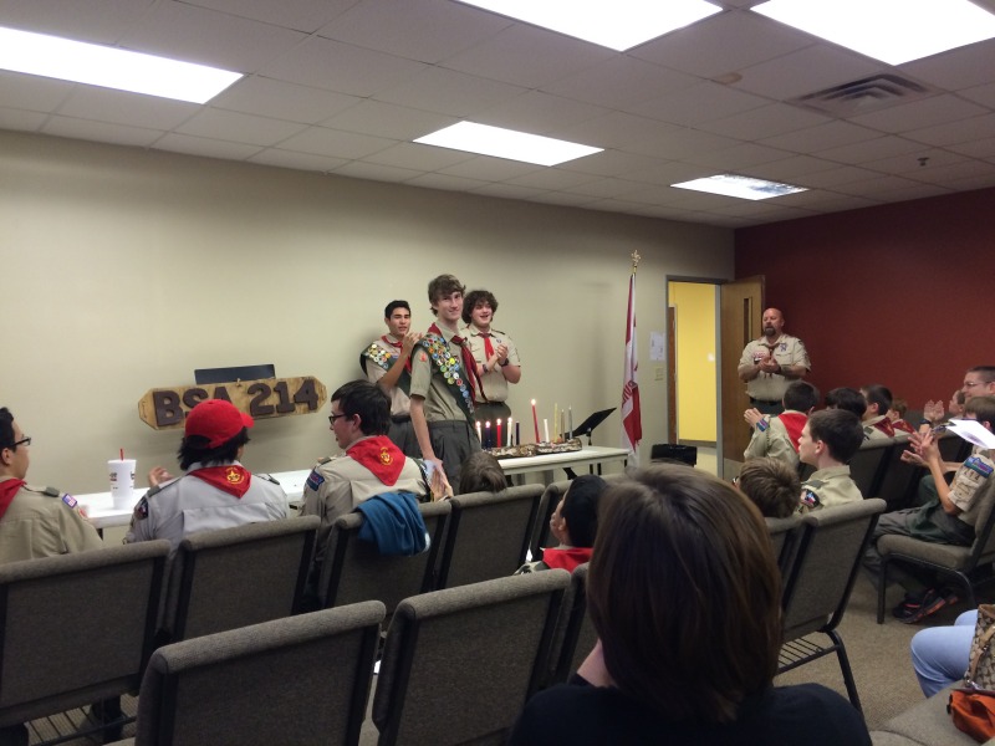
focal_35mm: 29
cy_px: 373
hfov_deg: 61.7
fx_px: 834
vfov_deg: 48.2
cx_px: 498
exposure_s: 1/30
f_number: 2.2
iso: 125
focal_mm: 4.15
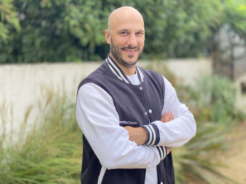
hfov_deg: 36.8
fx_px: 370
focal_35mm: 52
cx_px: 123
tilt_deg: -4.3
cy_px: 92
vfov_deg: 28.0
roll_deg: +0.9
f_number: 2
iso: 20
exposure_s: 1/122
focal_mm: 6
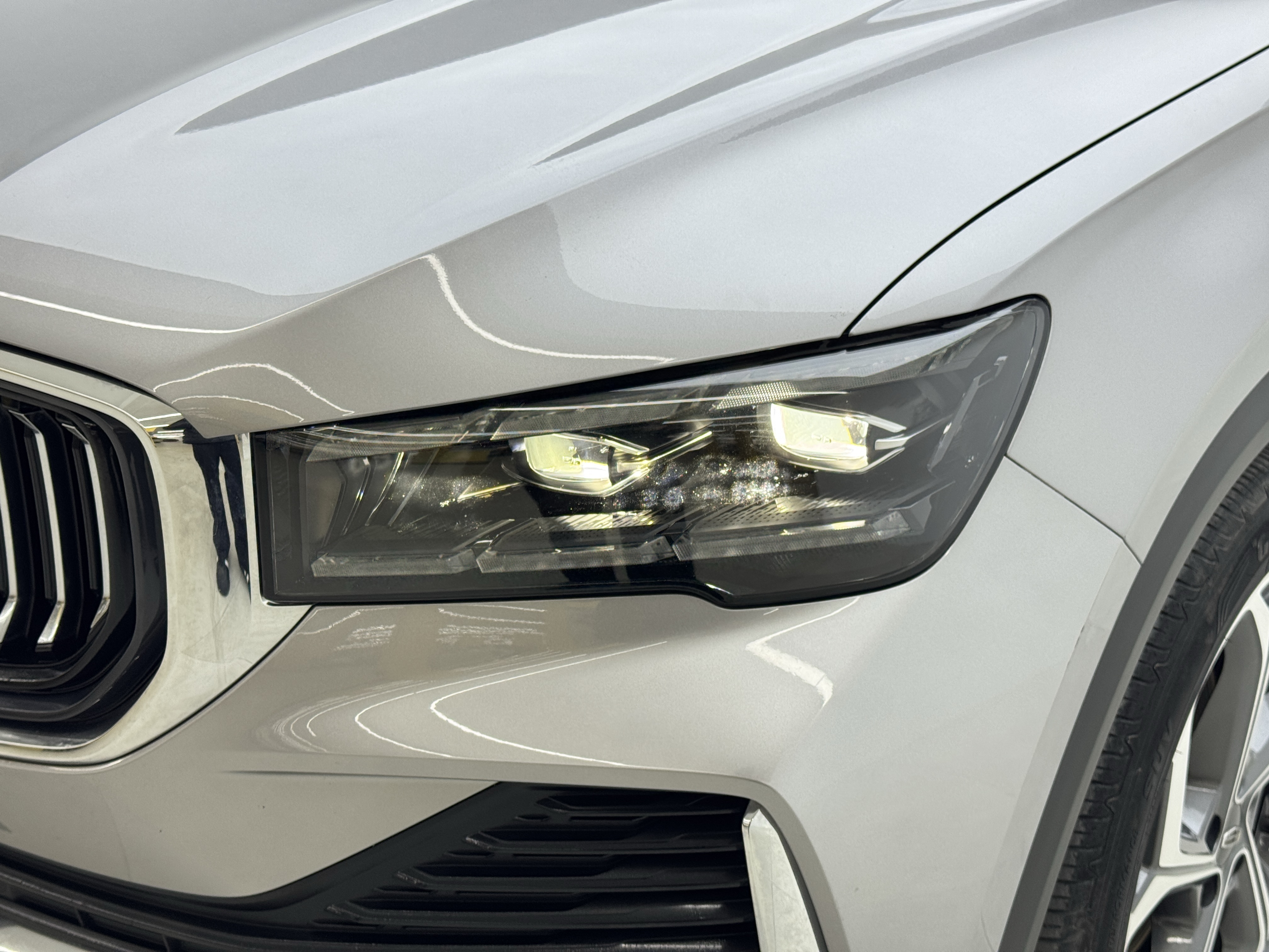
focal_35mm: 48
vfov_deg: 30.3
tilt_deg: -21.8
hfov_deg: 39.7
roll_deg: +0.6
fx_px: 1760
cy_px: 476
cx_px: 634
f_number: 1.78
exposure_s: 1/368
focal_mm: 6.76
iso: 64
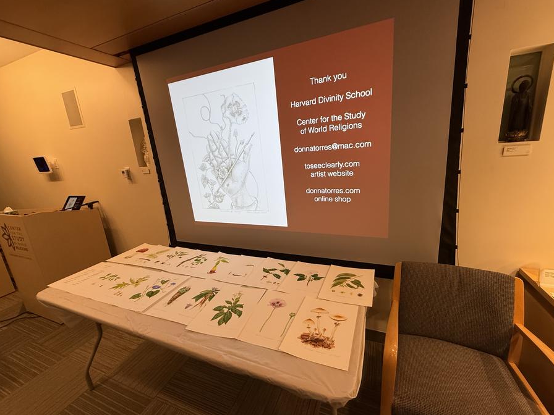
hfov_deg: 98.2
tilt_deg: -13.6
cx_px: 281
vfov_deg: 81.7
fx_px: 240
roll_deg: +4.9
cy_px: 208
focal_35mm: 15
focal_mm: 2.22
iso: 250
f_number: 2.2
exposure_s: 1/120
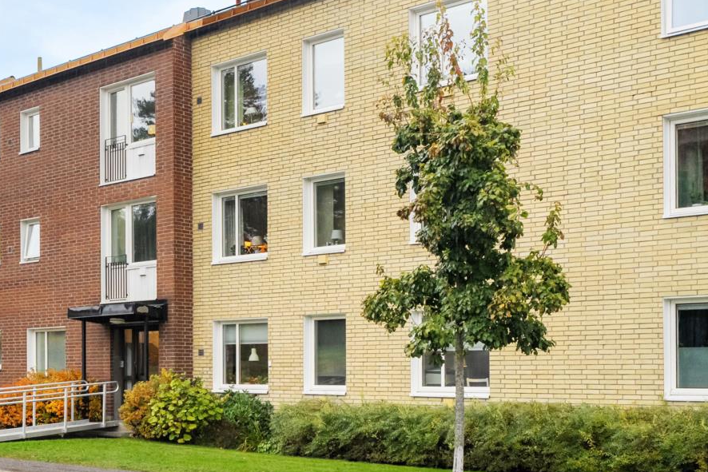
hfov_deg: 35.5
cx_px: 44
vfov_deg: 25.9
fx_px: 1023
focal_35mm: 52
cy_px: 292
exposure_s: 1/60
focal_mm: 24
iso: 640
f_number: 8
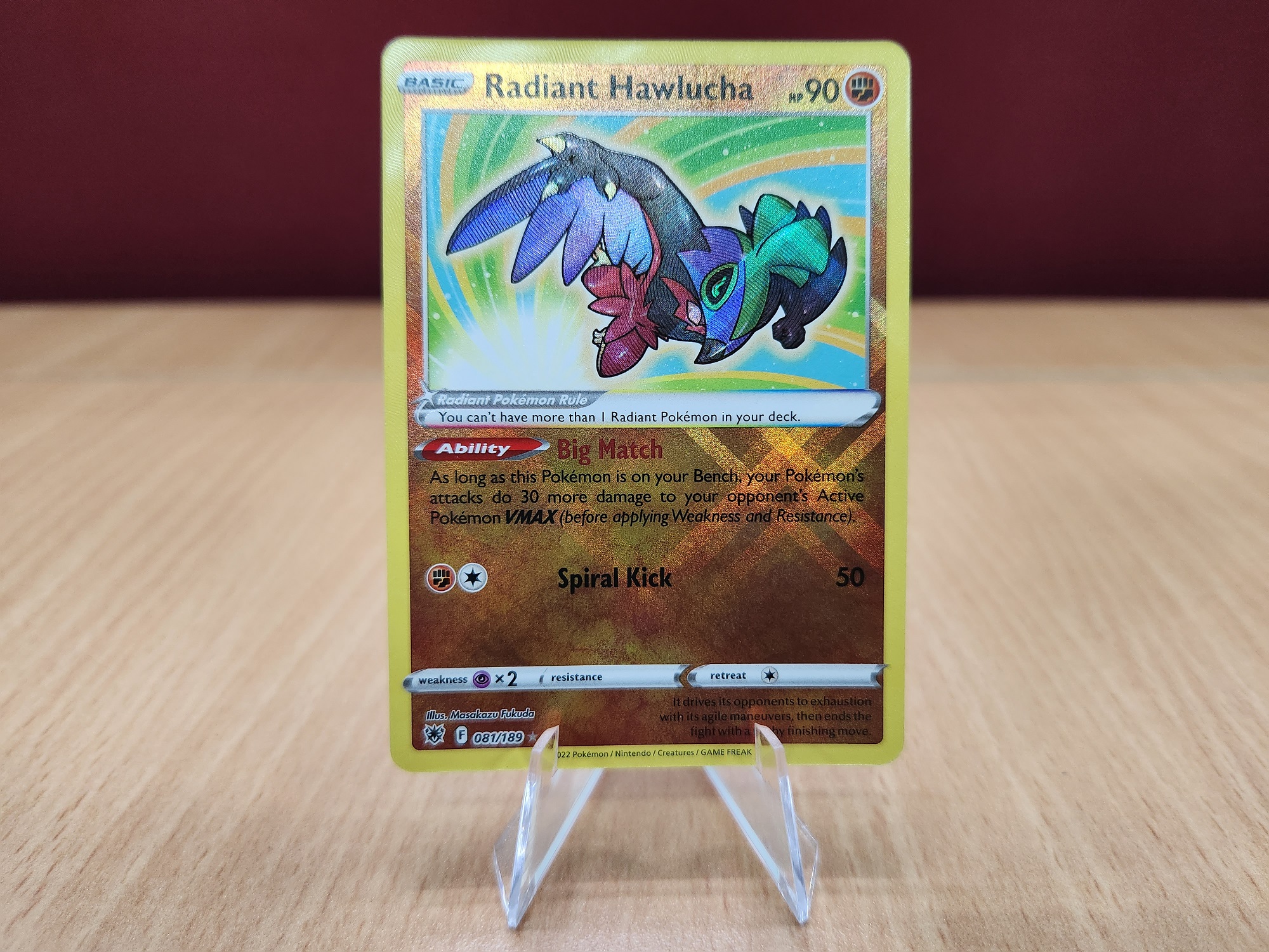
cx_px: 634
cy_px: 476
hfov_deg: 73.9
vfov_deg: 58.9
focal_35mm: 23
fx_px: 843
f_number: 1.8
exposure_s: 1/120
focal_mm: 5.4
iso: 500
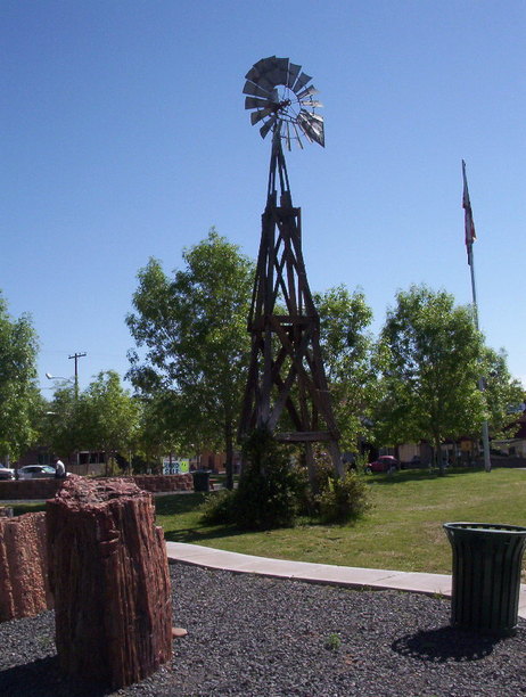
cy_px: 348
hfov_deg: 37.0
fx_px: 787
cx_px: 263
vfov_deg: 47.8
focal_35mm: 39
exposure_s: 1/295
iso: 100
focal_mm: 6
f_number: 8
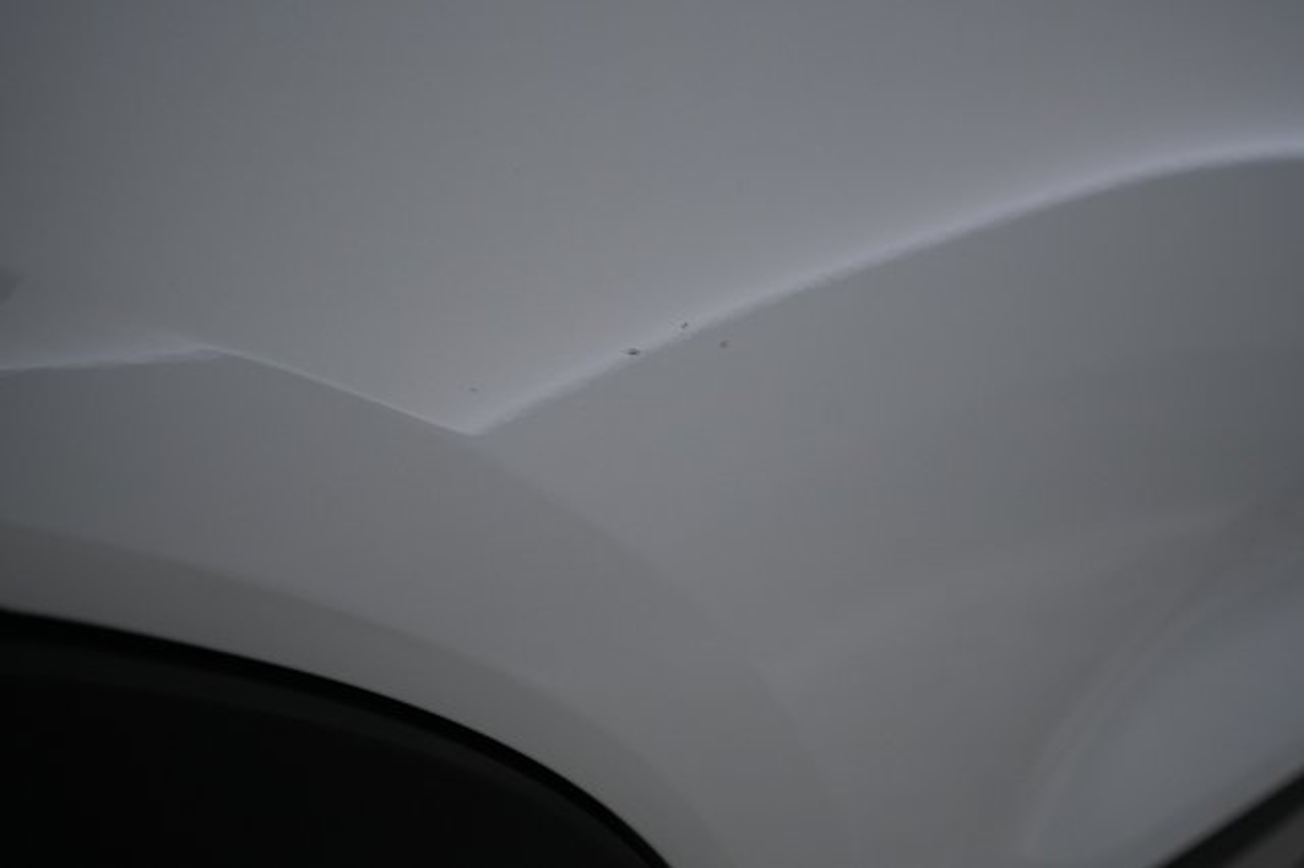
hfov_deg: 65.5
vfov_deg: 46.4
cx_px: 652
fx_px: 1014
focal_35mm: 28
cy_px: 434
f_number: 4.5
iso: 2000
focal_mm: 28
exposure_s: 1/400
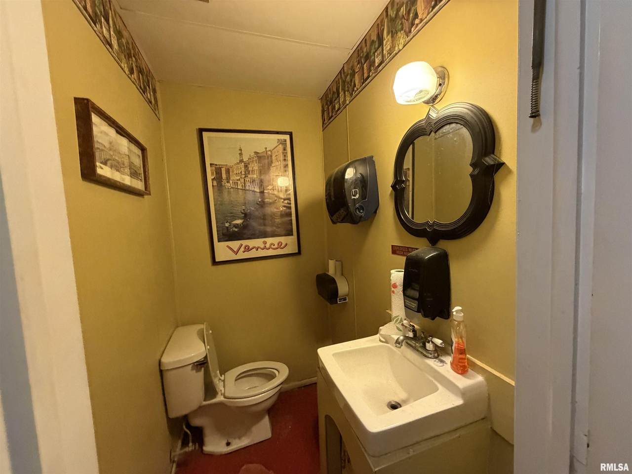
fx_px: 256
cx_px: 316
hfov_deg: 102.1
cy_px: 237
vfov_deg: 85.7
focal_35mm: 14
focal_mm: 2.22
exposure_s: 1/60
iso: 500
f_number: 2.2
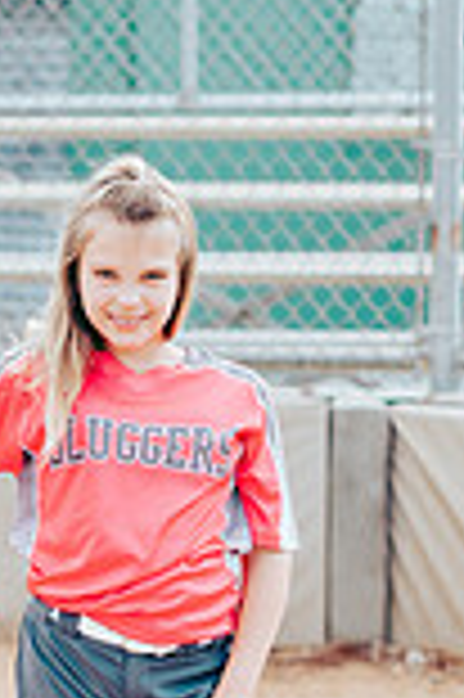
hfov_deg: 5.5
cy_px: 450
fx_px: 4786
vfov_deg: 8.3
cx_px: -14
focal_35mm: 247
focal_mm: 85
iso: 160
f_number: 2.8
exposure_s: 1/640
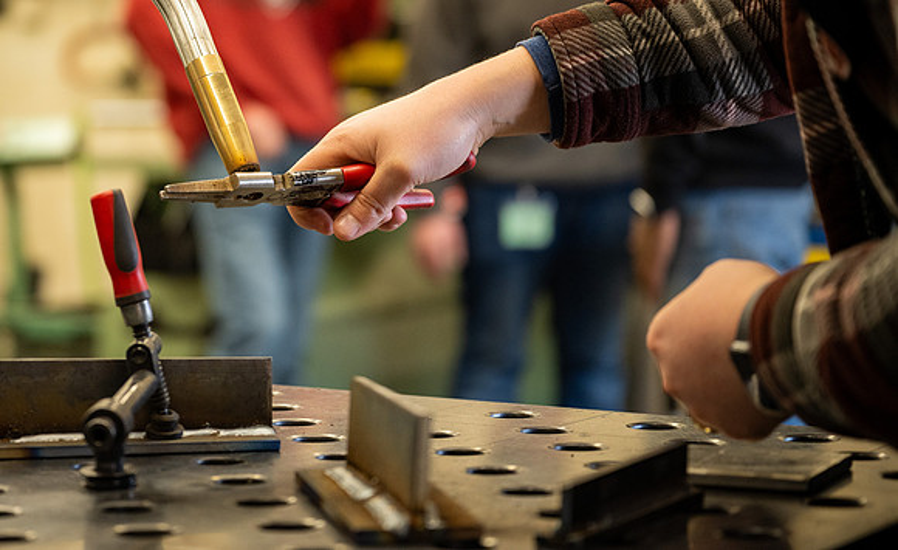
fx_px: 2572
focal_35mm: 106
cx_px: 237
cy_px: 141
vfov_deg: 12.2
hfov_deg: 19.7
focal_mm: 70
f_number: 2.8
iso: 400
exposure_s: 1/200
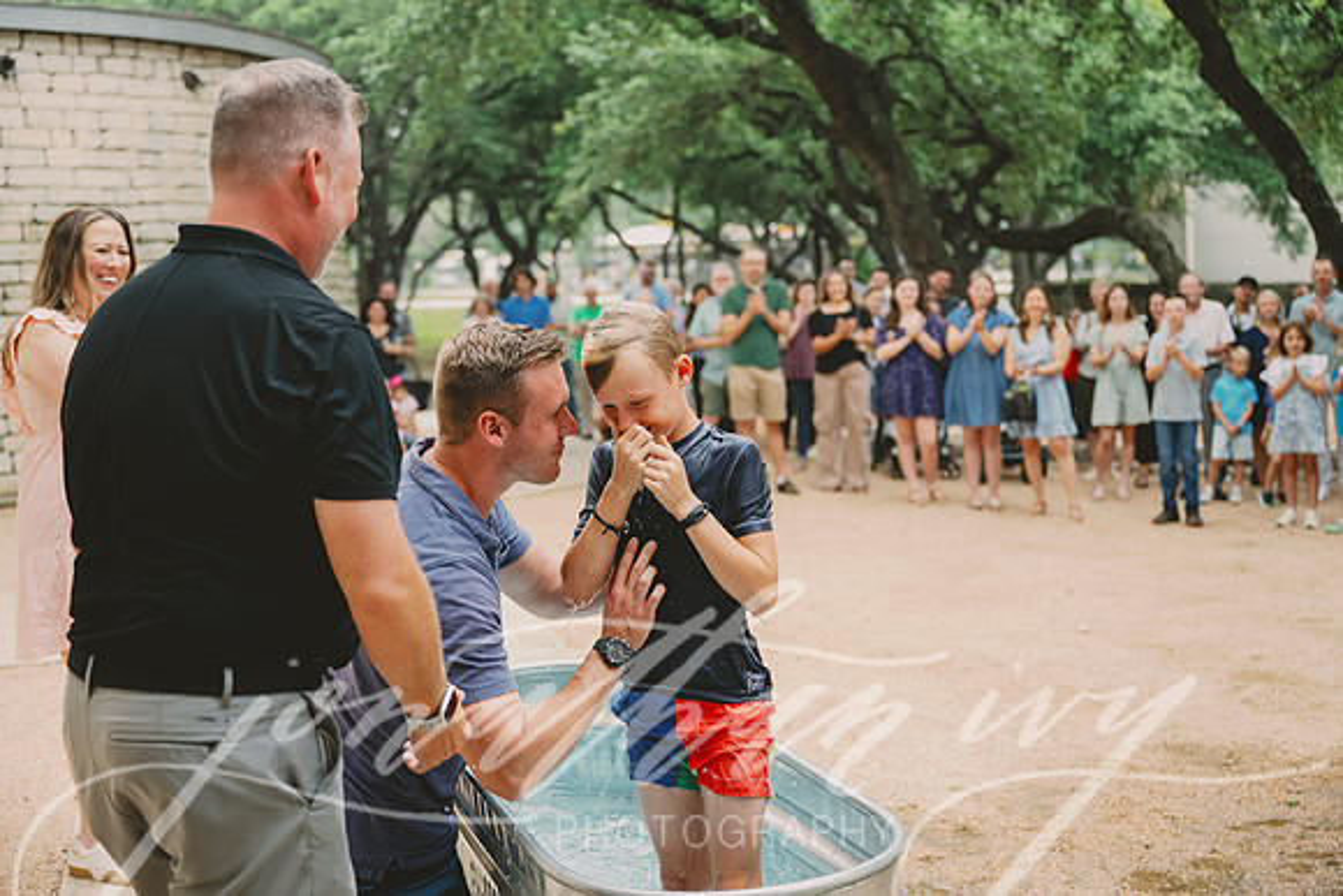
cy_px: 448
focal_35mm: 46
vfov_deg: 29.3
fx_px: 1716
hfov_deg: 42.7
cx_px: 672
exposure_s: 1/640
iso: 250
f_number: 2.8
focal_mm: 46
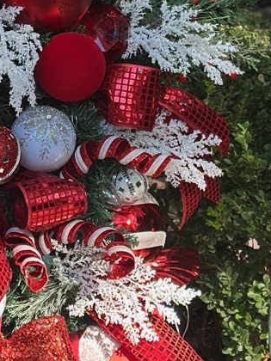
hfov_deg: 8.1
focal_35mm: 183
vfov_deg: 10.7
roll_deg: -0.5
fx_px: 1910
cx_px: 2
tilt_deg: -7.7
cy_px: 32
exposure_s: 1/399
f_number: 1.78
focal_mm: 6.86
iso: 80
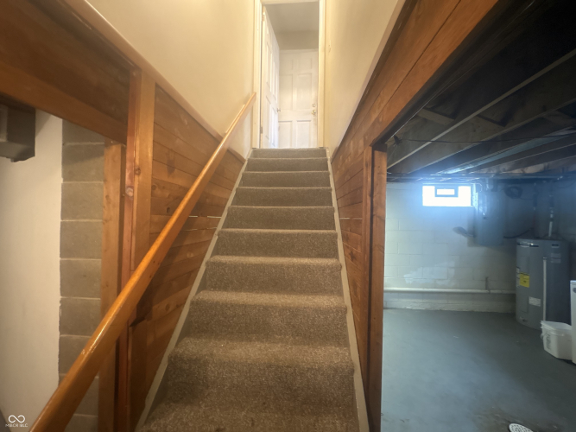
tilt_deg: +1.4
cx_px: 288
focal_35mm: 14
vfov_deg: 85.7
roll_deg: -0.6
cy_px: 216
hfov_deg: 102.1
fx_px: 233
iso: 800
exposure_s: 1/30
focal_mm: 2.22
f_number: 2.2
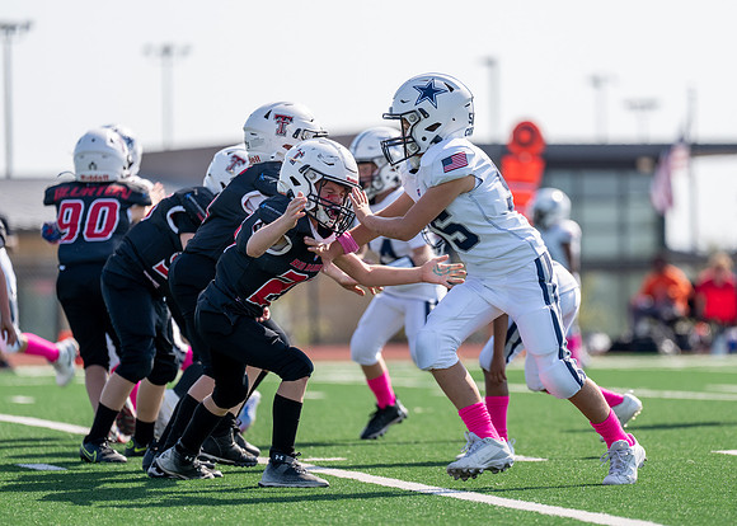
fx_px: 5160
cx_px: 450
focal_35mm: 247
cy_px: 295
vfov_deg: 5.8
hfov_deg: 8.2
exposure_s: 1/1600
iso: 100
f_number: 2.8
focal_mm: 200
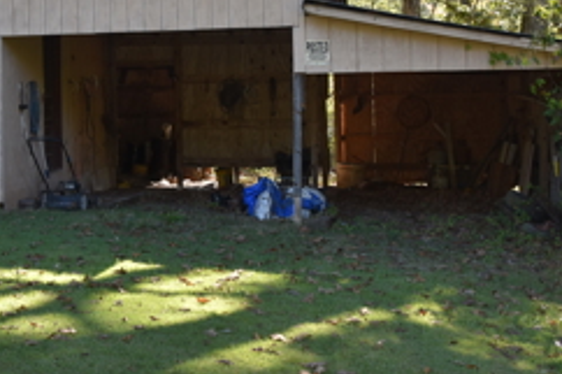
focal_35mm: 67
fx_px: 1045
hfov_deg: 30.0
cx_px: 218
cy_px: 60
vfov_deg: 20.0
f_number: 5.6
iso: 160
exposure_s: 1/125
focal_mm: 24
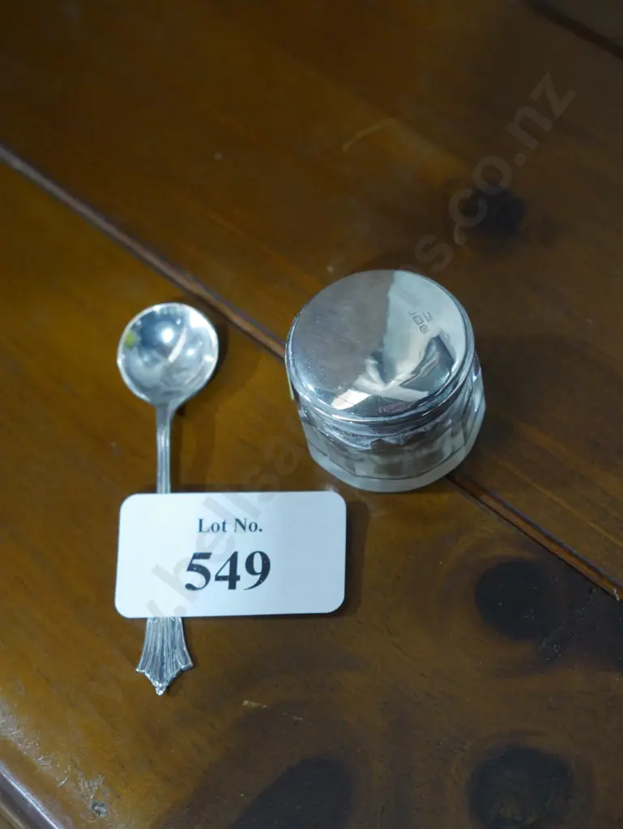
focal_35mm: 66
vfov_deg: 29.4
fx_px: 1582
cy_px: 414
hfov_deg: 22.3
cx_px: 312
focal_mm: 33
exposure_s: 1/80
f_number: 5.4
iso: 1600
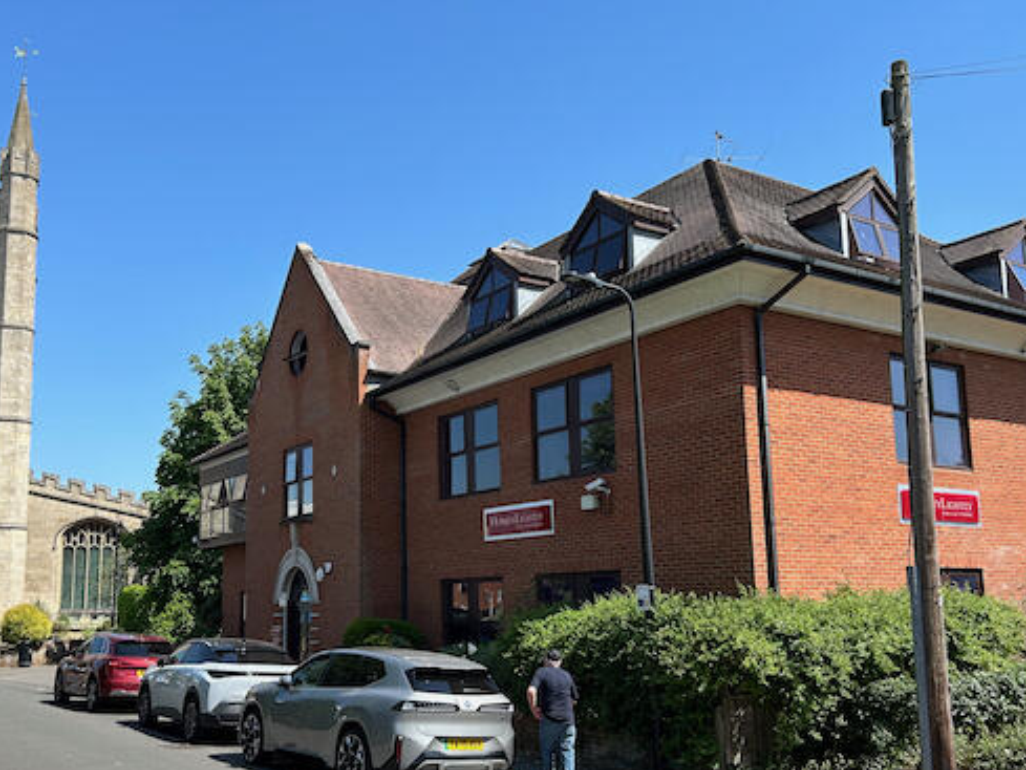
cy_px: 449
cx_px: 430
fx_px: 1008
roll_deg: +0.0
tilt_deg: +9.1
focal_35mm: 34
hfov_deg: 53.7
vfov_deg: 41.7
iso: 50
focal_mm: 5.7
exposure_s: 1/2353
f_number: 1.5
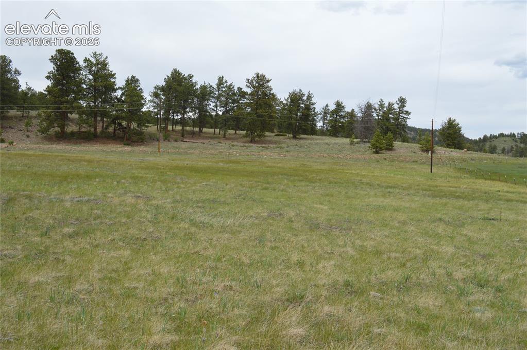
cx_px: 264
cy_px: 175
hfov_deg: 57.3
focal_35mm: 33
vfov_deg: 39.9
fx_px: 483
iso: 100
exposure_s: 1/250
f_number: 8
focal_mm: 22
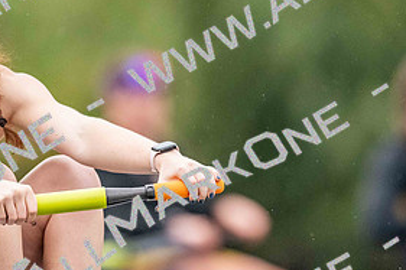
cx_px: 306
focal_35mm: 1239
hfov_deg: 1.7
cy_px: 97
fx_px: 13964
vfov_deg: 1.1
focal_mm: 600
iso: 6400
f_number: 4
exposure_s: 1/2500
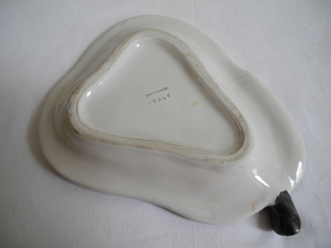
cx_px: 166
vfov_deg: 49.7
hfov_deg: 63.4
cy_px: 124
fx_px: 268
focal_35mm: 28
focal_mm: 6
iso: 128
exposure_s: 1/30
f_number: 2.8
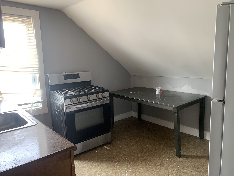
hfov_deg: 67.3
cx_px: 117
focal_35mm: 26
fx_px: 176
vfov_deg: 53.1
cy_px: 88
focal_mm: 4.25
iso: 100
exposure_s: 1/60
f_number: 1.8
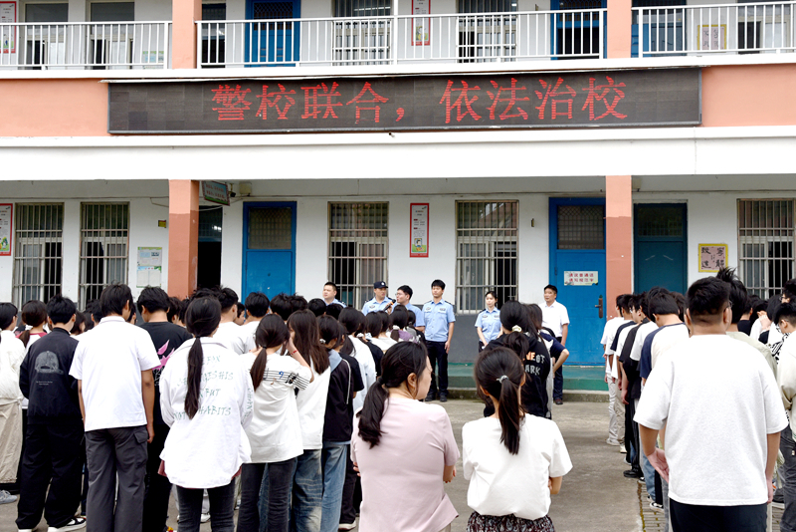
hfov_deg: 50.7
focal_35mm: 38
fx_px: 840
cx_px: 398
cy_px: 266
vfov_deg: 35.1
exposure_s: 1/320
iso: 200
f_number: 9
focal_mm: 38
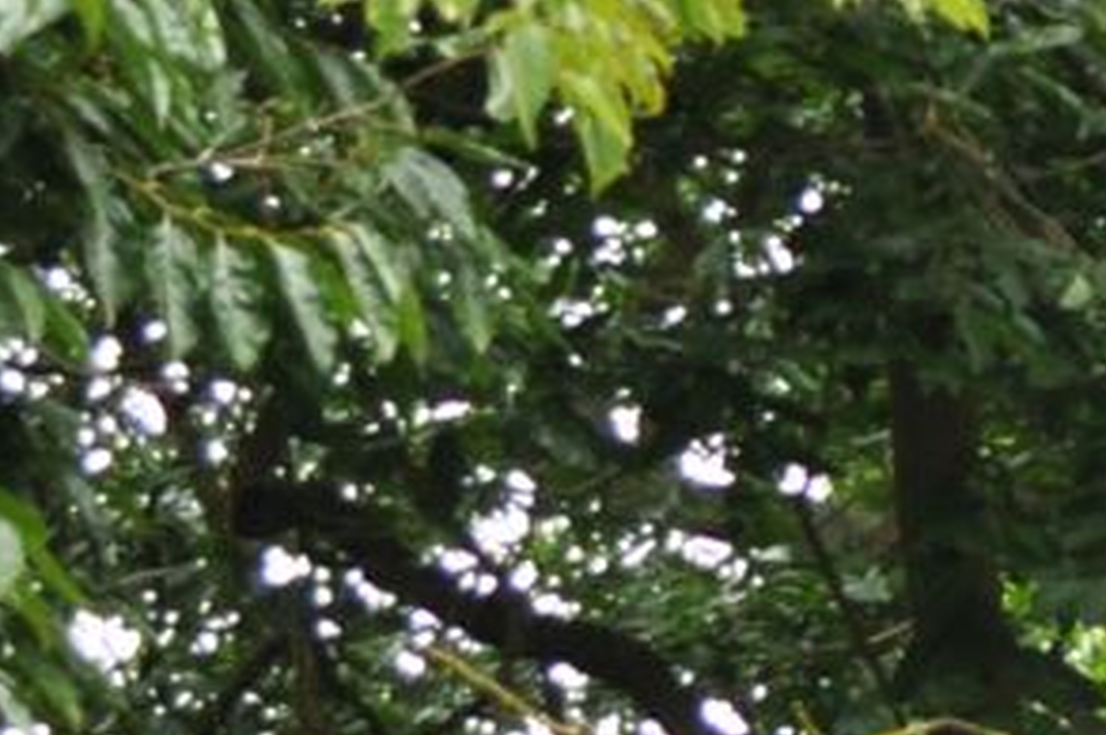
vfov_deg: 5.7
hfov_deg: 8.1
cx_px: 2343
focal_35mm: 240
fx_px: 7365
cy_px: 487
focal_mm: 22
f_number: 4
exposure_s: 1/100
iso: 400
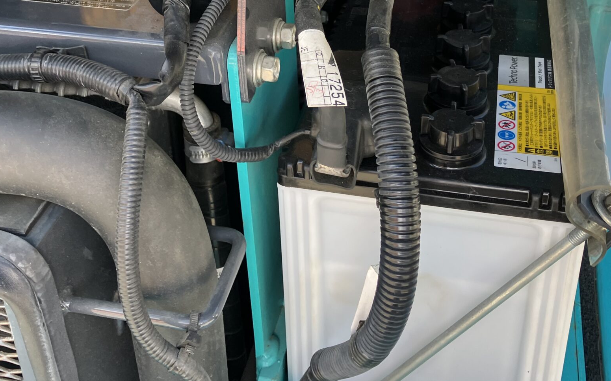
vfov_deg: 25.4
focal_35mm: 49
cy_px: 31
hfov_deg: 41.1
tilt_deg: -30.4
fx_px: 816
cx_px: 305
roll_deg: +0.7
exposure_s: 1/121
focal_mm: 3.99
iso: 32
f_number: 1.8
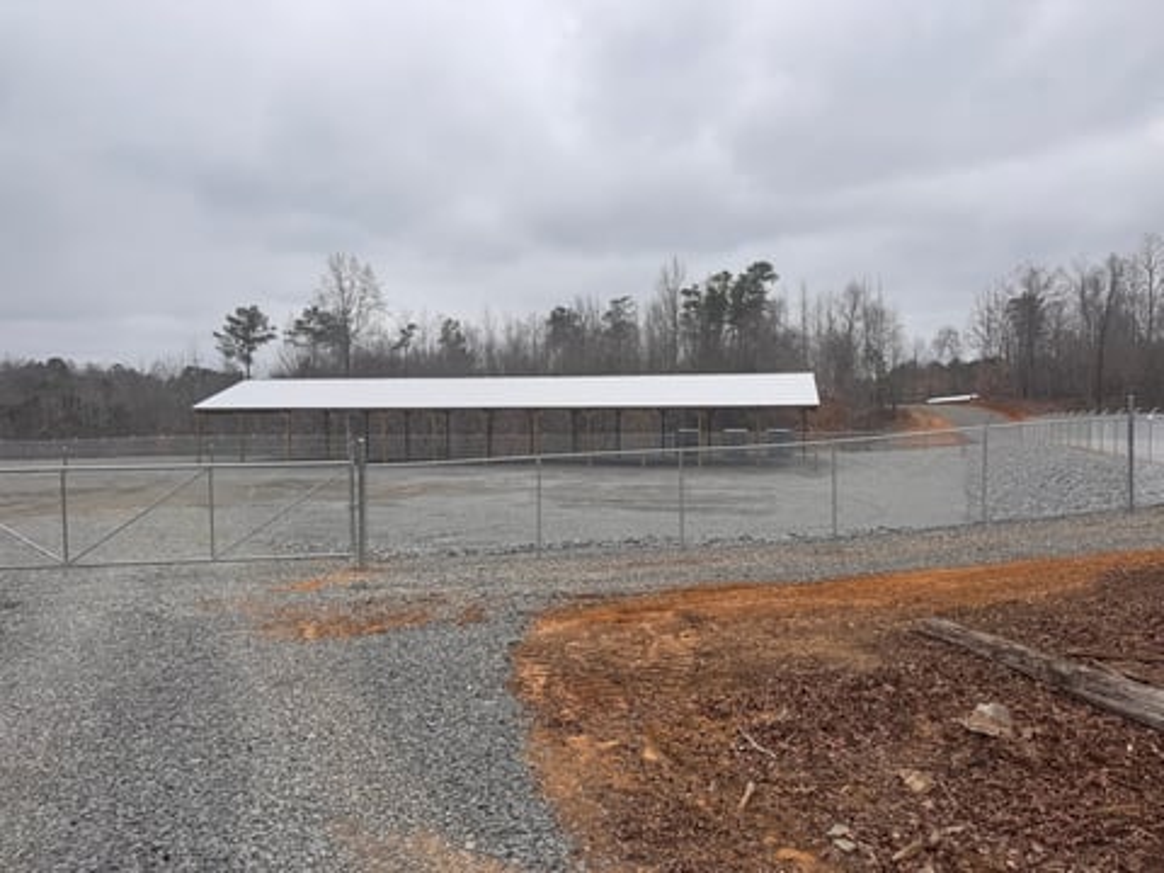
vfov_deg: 56.8
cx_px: 582
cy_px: 436
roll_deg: +0.0
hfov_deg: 71.6
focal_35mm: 24
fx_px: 807
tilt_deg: -2.6
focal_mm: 6.76
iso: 80
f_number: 1.78
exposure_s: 1/925
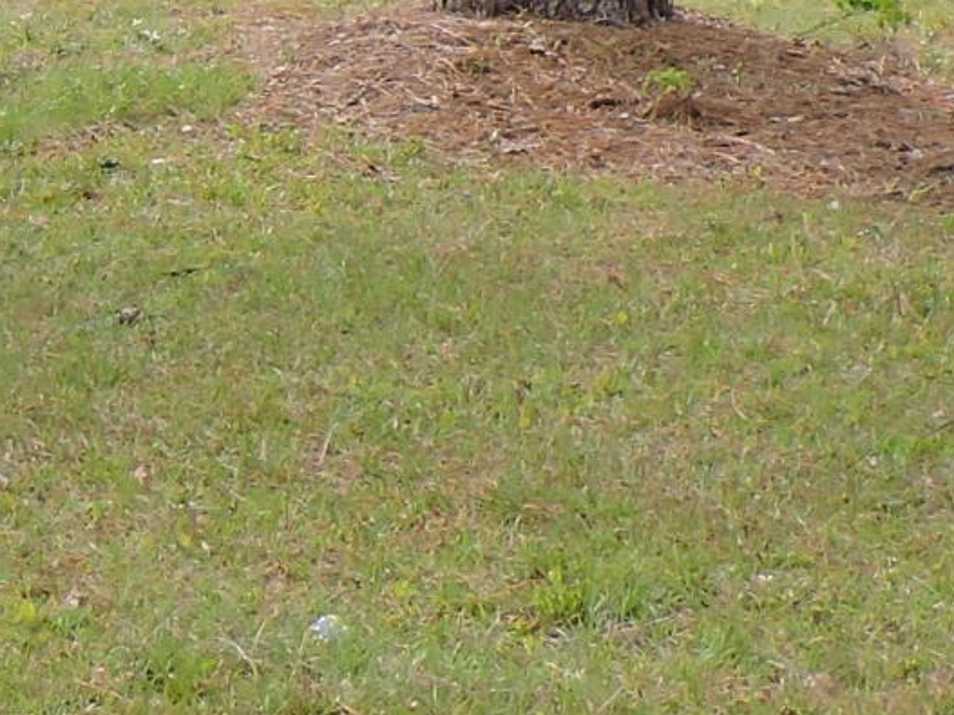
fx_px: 6751
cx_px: -1175
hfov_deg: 7.6
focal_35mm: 245
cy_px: 179
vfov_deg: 6.1
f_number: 3.4
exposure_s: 1/250
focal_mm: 7.7
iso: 100
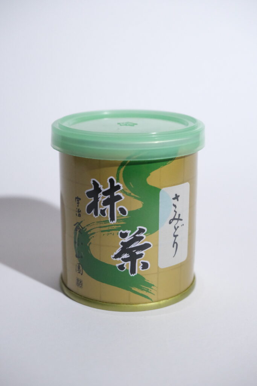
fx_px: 578
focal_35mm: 54
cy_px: 193
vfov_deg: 36.9
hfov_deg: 25.1
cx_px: 128
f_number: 5.2
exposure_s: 1/85
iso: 6400
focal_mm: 36.3
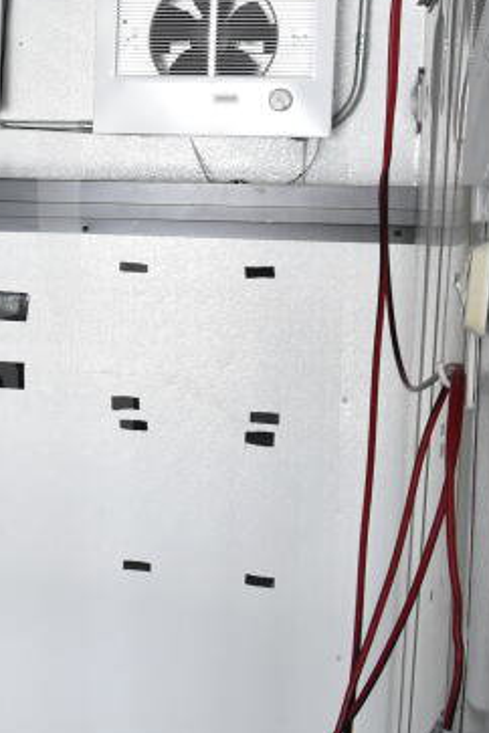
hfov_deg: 18.9
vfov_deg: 29.5
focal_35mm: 68
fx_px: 1385
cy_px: 279
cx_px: -95
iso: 1600
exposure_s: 1/40
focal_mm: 18
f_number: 3.5
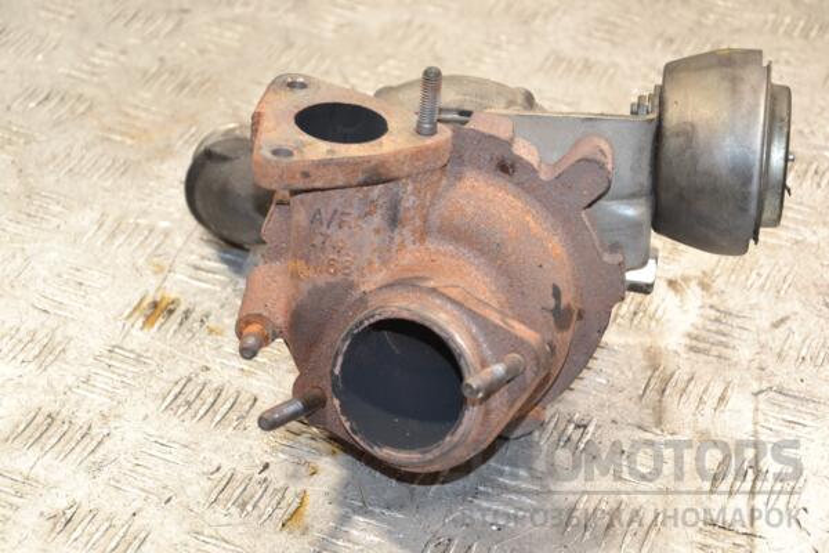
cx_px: 414
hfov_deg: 19.5
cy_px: 276
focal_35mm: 105
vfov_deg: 13.0
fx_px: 2418
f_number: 5.3
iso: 800
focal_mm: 70
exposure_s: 1/60
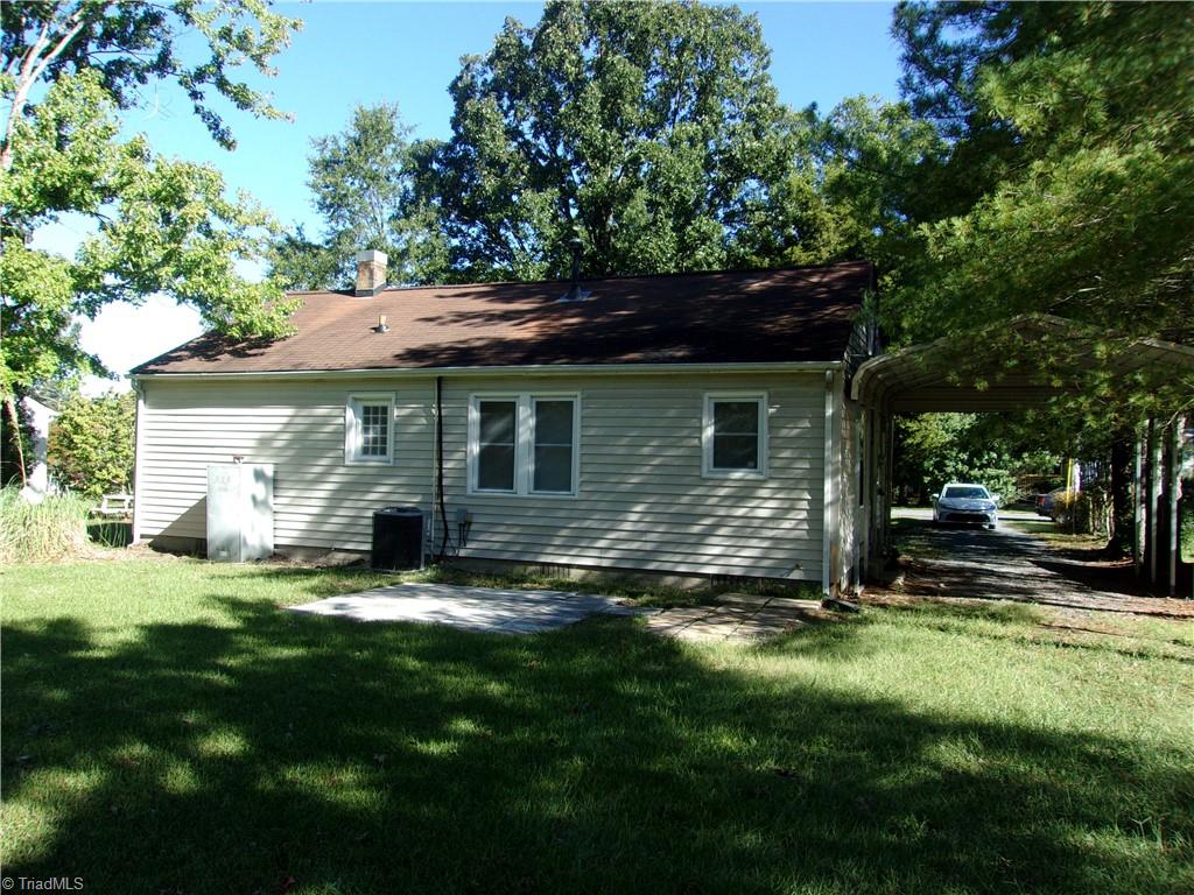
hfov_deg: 65.3
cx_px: 597
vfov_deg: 51.4
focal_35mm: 27
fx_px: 931
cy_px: 448
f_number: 3
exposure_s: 1/400
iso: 80
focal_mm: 4.9
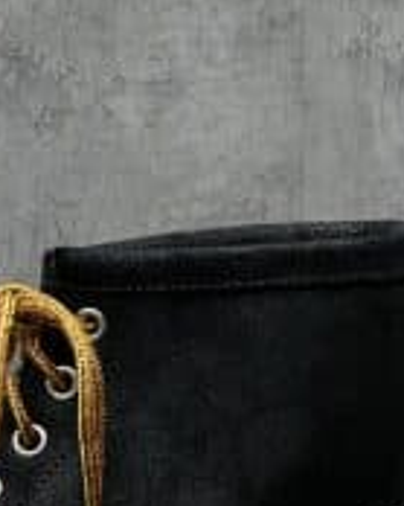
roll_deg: +0.1
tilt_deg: -11.5
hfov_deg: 5.1
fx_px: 4518
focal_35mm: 302
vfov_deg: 6.4
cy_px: 496
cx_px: 235
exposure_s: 1/100
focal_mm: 9
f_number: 2.8
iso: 100
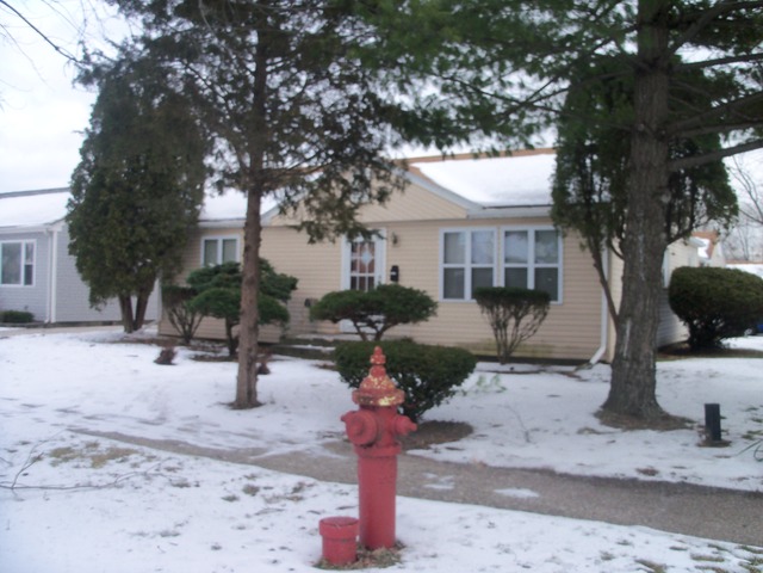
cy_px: 286
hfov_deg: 52.6
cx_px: 382
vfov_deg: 40.7
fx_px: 771
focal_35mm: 35
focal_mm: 6.3
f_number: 3
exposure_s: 1/250
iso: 80
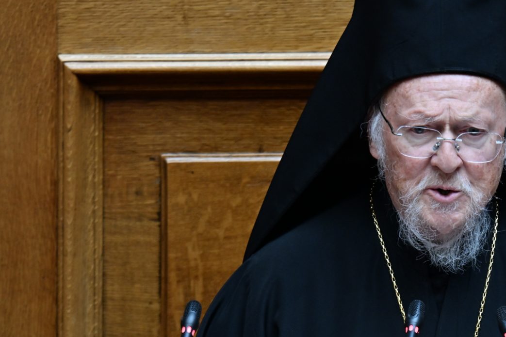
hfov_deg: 2.2
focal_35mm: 923
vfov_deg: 1.5
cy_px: 297
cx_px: 419
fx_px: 12970
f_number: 6
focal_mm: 470
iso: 1250
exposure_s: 1/250
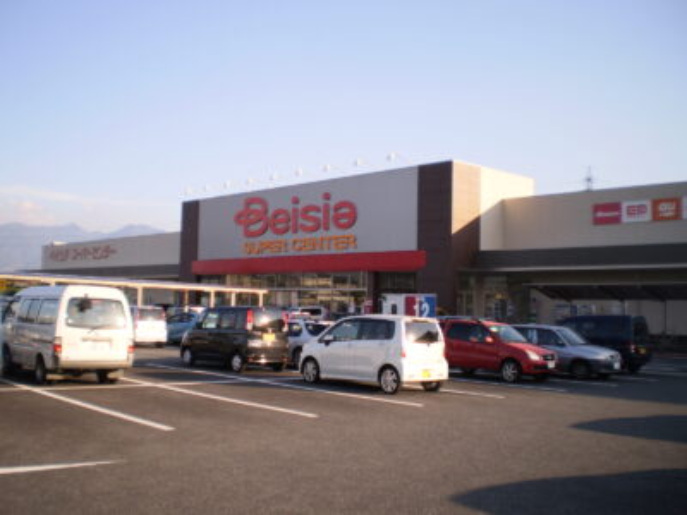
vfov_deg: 39.7
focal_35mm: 36
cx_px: 344
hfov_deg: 51.4
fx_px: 714
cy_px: 258
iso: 64
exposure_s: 1/640
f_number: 3.1
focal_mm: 6.3
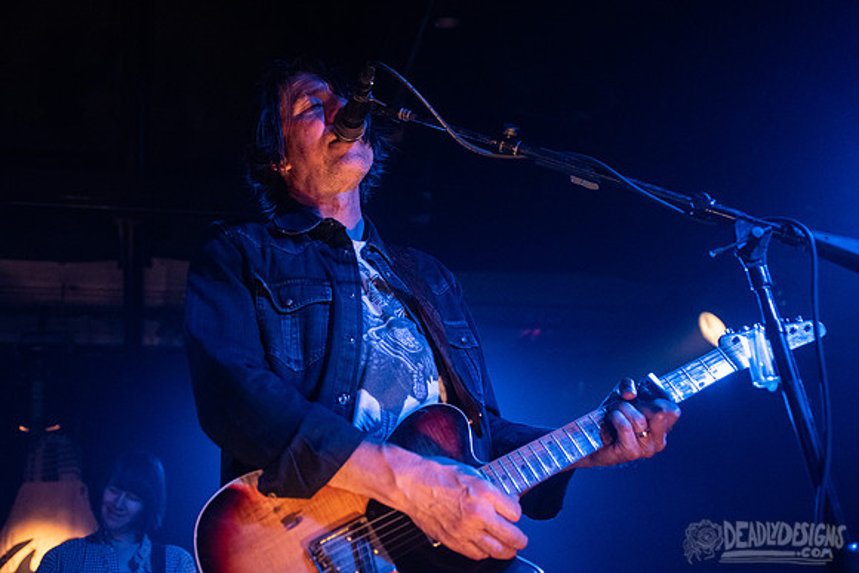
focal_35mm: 49
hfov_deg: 40.1
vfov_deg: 27.4
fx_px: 1176
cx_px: 378
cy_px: 252
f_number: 3.2
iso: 3200
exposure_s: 1/100
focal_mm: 44
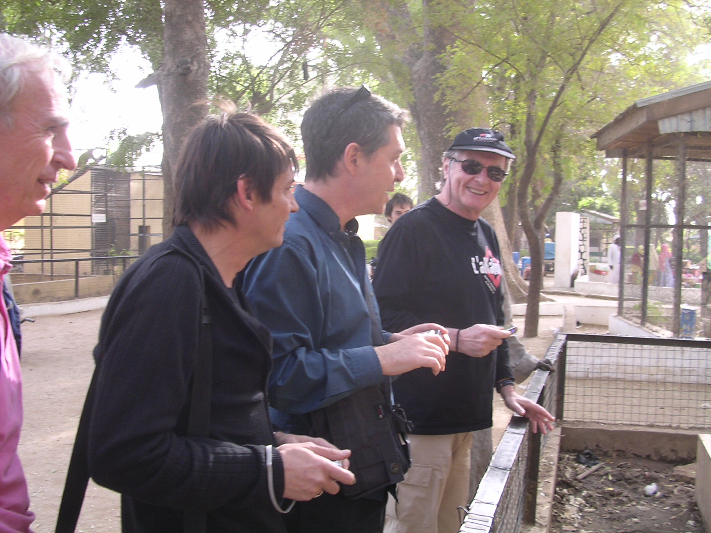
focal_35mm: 38
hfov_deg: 49.0
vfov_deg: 37.7
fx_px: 781
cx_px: 356
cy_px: 266
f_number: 2.8
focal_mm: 5.8
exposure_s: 1/36.1
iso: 100
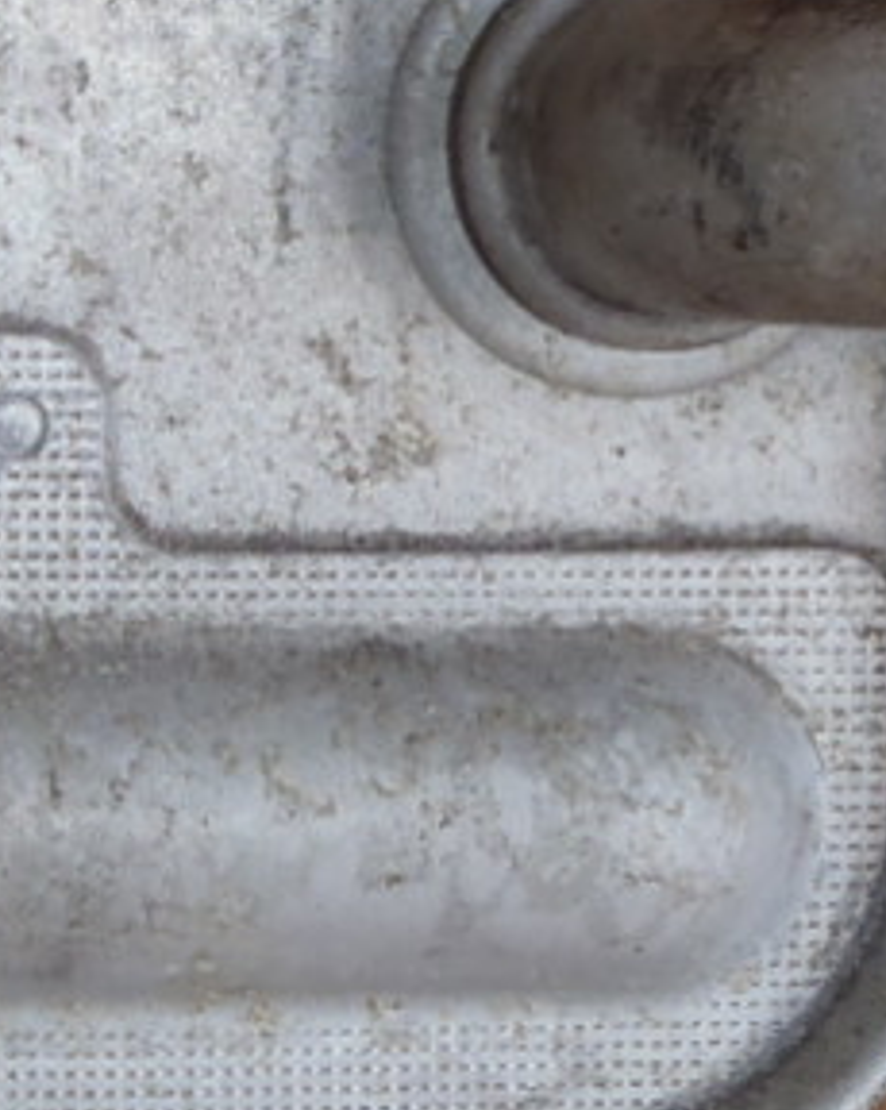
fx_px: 5414
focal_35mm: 165
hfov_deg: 9.2
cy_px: 559
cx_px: -177
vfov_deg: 11.7
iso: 100
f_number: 4.6
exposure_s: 1/40
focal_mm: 6.83
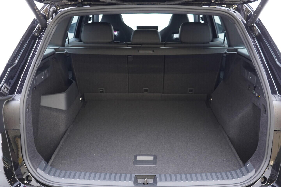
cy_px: 94
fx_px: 281
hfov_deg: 53.1
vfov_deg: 36.9
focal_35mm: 36
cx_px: 140
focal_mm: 24
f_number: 2.8
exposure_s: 1/40
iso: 800
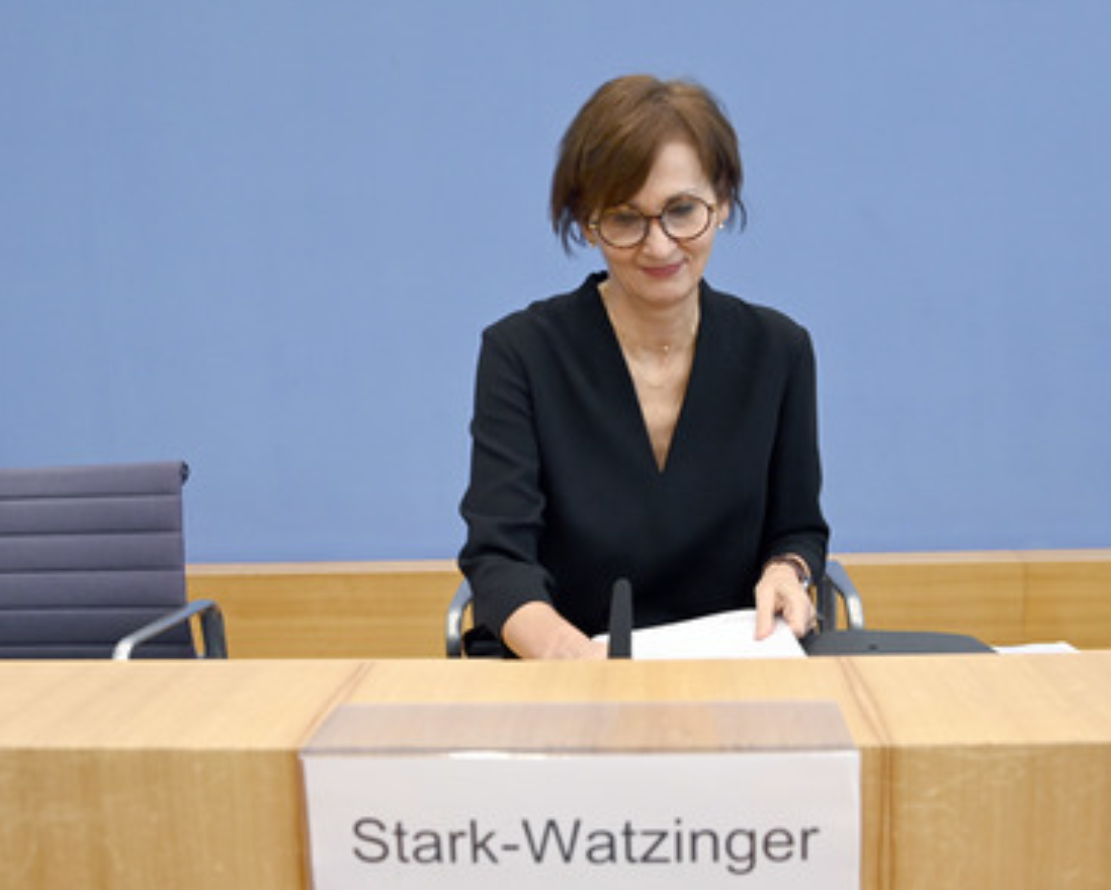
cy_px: 437
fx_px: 1217
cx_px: 648
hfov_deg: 48.9
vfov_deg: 40.1
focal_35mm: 37
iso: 4500
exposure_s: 1/640
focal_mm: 32
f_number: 5.6
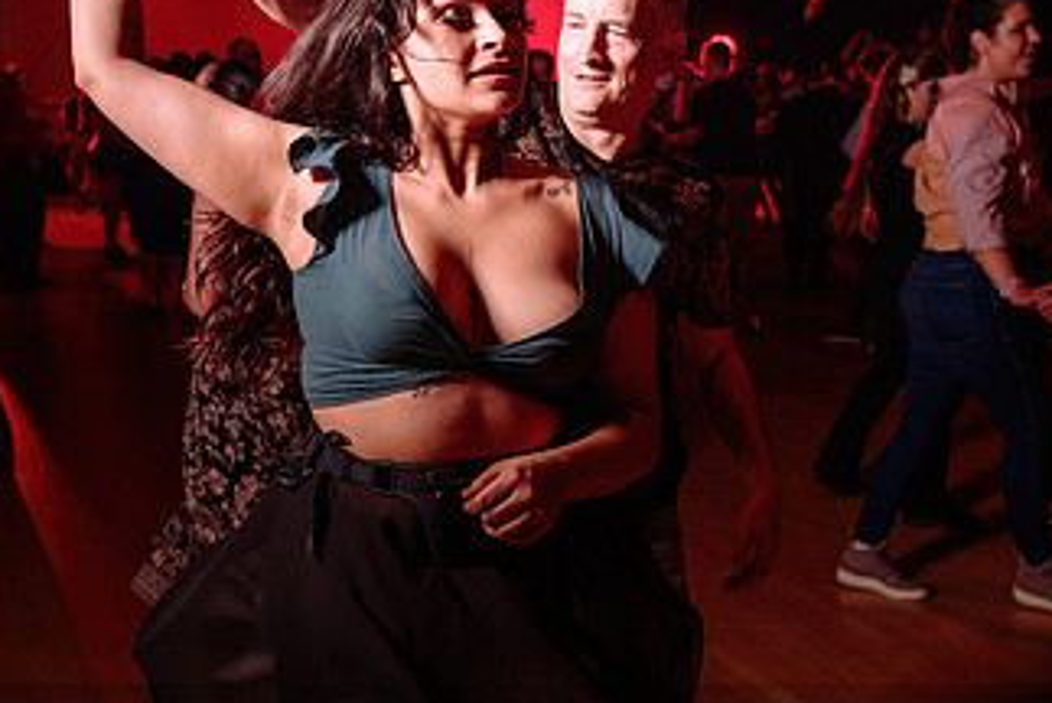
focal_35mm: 52
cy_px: 347
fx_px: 1521
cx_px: 528
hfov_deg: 38.2
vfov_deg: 26.0
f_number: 3.2
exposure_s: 1/160
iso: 1000
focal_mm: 29
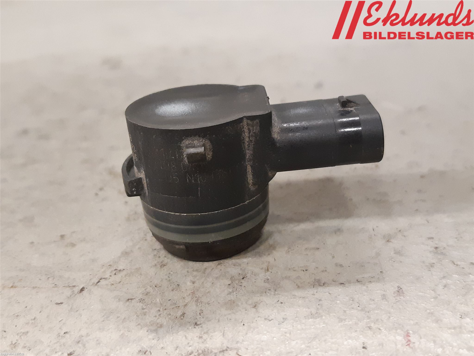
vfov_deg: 53.1
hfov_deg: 67.3
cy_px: 178
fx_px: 356
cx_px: 237
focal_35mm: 26
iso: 320
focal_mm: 3.93
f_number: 1.7
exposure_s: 1/50
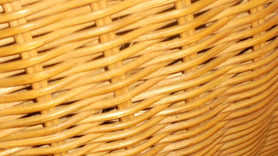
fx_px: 428
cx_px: 81
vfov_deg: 20.6
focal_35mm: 58
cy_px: 45
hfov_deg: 35.5
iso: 100
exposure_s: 1/30
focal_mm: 4.6
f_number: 3.5
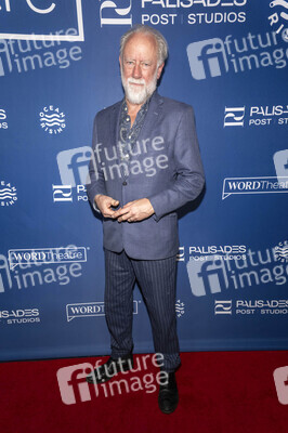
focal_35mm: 24
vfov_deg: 73.8
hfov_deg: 53.1
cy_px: 216
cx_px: 144
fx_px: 288
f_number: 5.6
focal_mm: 24
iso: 800
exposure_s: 1/200
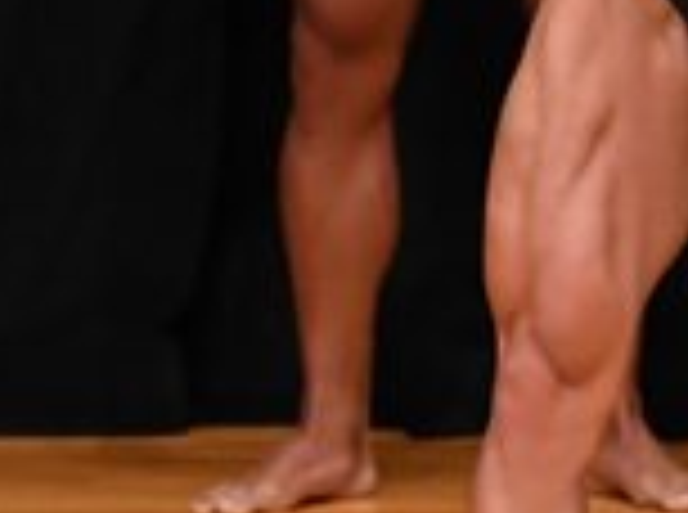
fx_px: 26134
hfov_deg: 1.5
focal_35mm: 1318
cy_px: -40
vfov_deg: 1.1
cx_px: 780
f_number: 5.6
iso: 3200
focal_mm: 180
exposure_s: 1/400
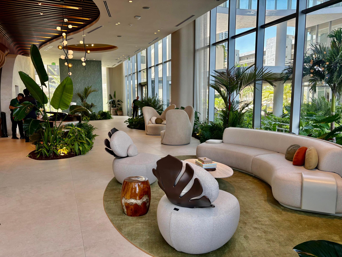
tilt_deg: -6.0
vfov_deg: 53.1
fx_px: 257
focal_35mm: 26
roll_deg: +0.8
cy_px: 128
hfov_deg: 67.3
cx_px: 171
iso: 64
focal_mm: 5.96
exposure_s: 1/256
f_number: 1.6
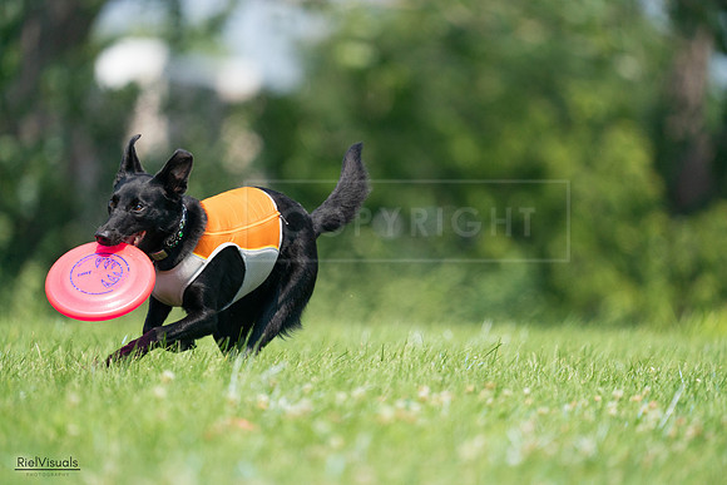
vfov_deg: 2.3
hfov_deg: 3.4
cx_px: 364
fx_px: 12119
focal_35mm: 600
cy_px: 242
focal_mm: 600
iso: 1250
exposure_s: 1/4000
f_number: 6.3
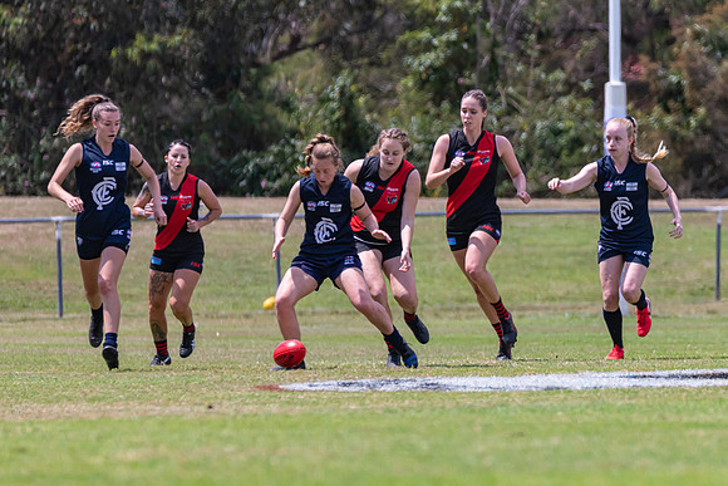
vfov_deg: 2.2
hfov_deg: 3.3
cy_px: 342
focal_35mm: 628
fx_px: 12706
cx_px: 416
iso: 800
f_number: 6.3
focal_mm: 420
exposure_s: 1/2000
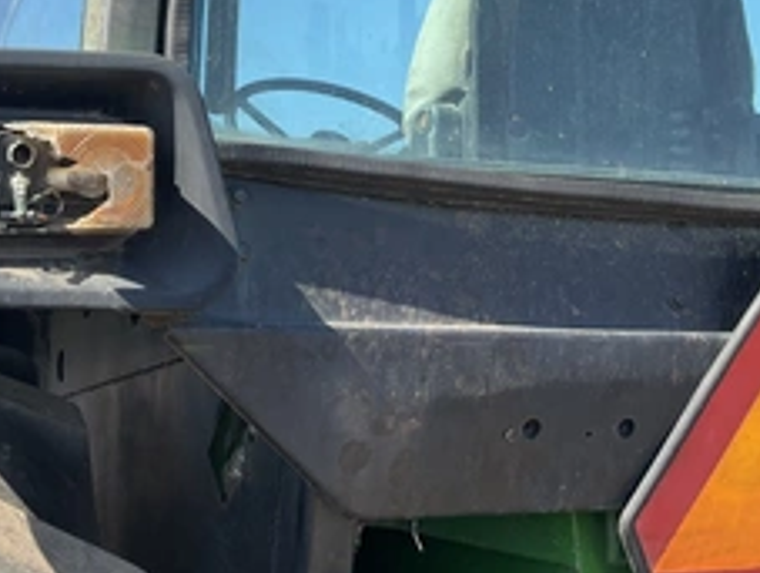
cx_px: 134
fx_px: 1121
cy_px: 194
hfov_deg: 36.0
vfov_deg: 28.5
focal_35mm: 51
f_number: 1.8
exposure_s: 1/719
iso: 25
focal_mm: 3
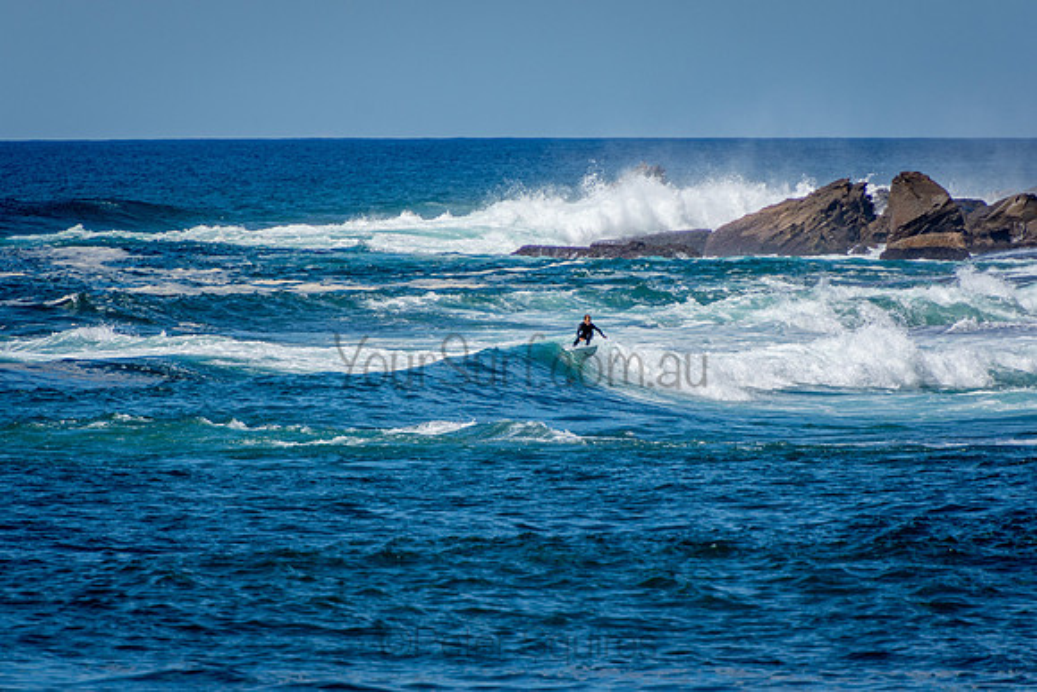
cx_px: 518
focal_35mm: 618
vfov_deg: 2.2
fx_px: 17799
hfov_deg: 3.3
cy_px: 346
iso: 320
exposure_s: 1/2000
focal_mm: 400
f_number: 5.6
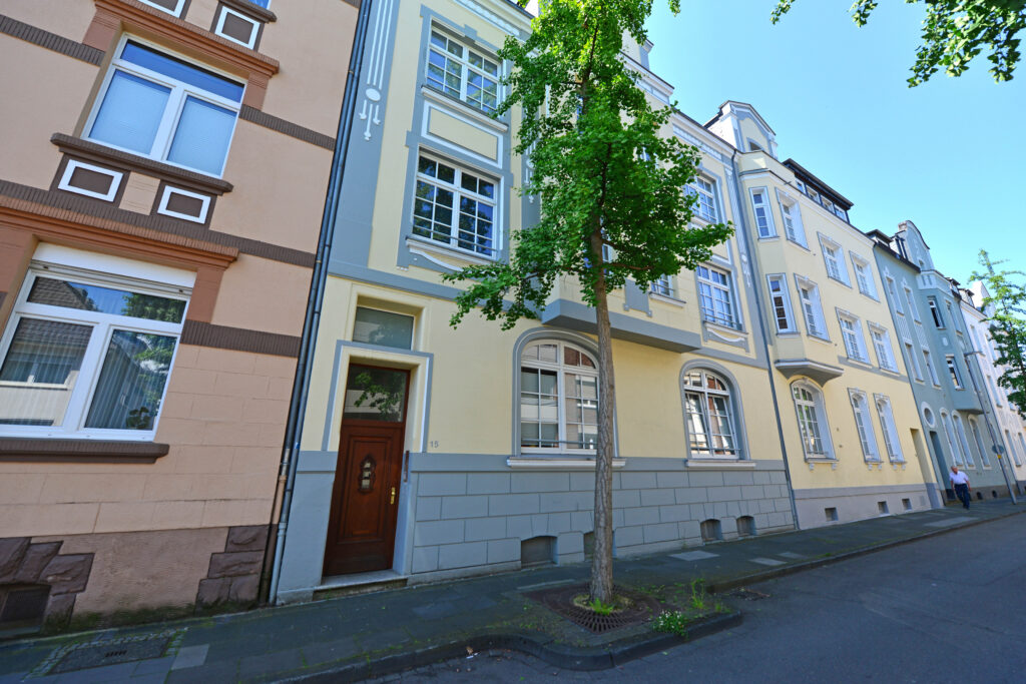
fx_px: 399
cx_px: 513
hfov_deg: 104.2
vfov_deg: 81.2
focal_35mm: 14
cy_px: 342
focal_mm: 14
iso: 200
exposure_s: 1/640
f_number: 5
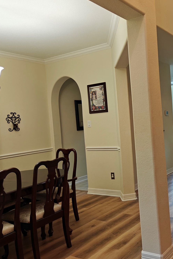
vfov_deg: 55.8
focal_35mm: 34
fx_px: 245
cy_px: 127
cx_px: 164
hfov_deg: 35.9
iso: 640
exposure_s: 1/60
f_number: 1.8
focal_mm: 5.59
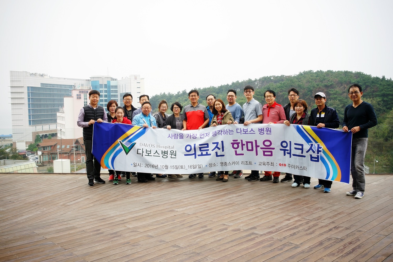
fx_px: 382
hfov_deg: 54.4
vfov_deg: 37.9
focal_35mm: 35
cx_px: 196
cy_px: 131
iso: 100
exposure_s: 1/80
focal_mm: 35
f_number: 5.6
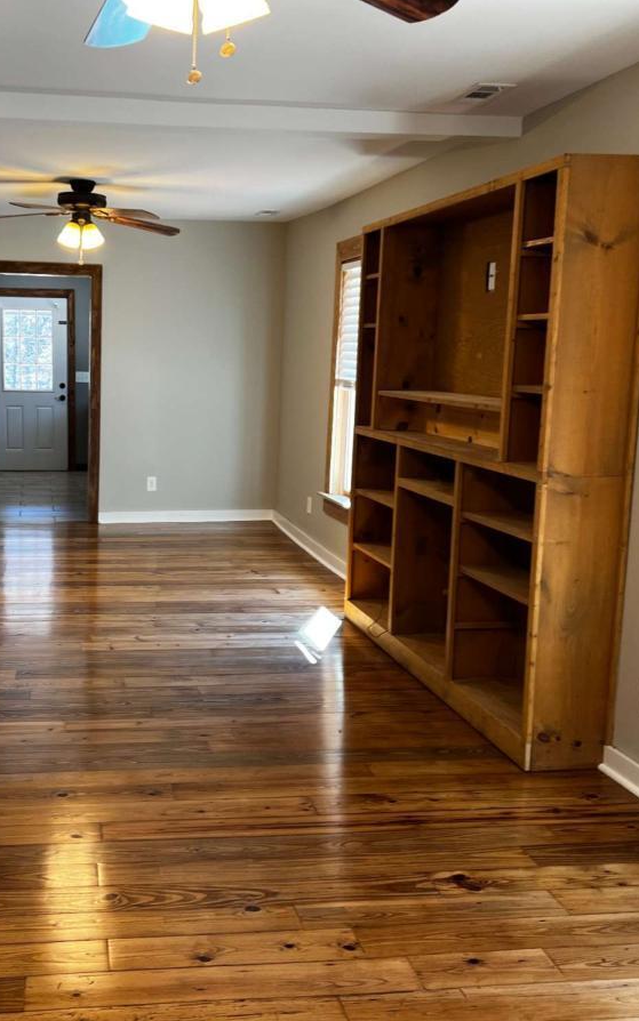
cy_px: 512
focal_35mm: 37
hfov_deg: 33.6
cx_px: 143
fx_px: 1031
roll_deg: -1.3
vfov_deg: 52.7
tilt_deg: -7.8
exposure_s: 1/60
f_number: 1.5
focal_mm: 5.7
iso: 80
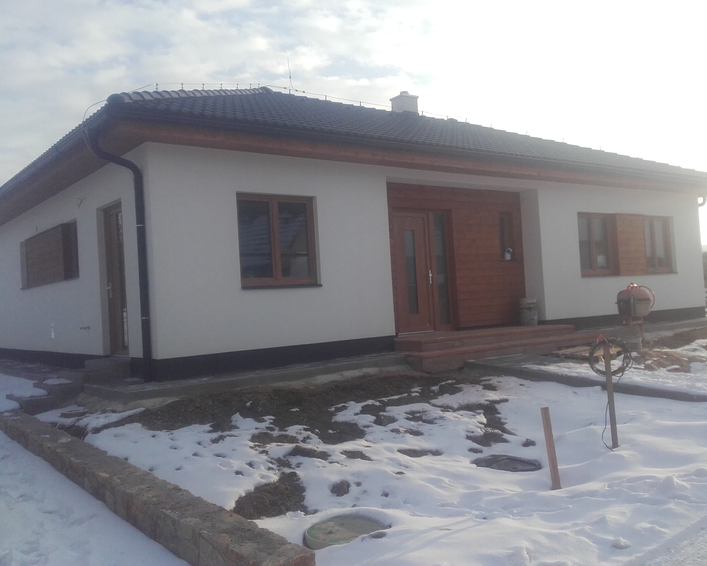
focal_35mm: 33
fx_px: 690
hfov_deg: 54.2
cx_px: 375
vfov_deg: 44.5
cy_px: 279
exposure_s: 1/744
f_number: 2.2
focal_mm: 3.3
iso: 50
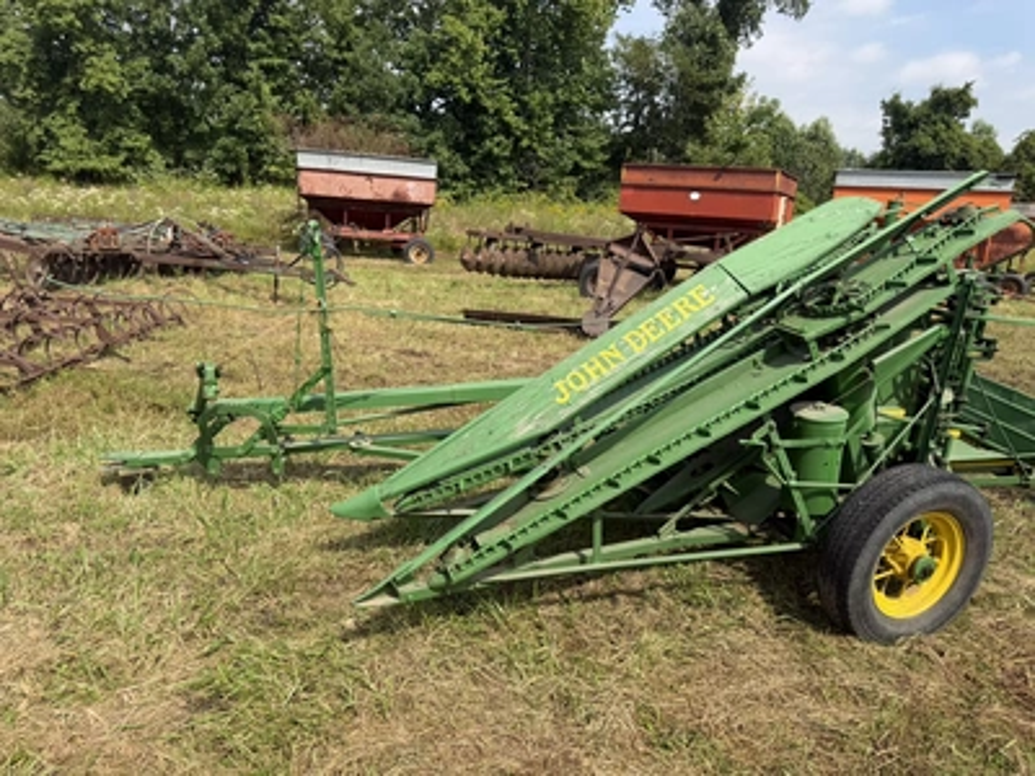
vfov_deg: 56.8
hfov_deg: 71.6
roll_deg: -1.7
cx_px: 518
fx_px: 718
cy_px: 388
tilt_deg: -7.4
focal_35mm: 24
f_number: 1.78
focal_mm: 6.76
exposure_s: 1/3425
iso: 80
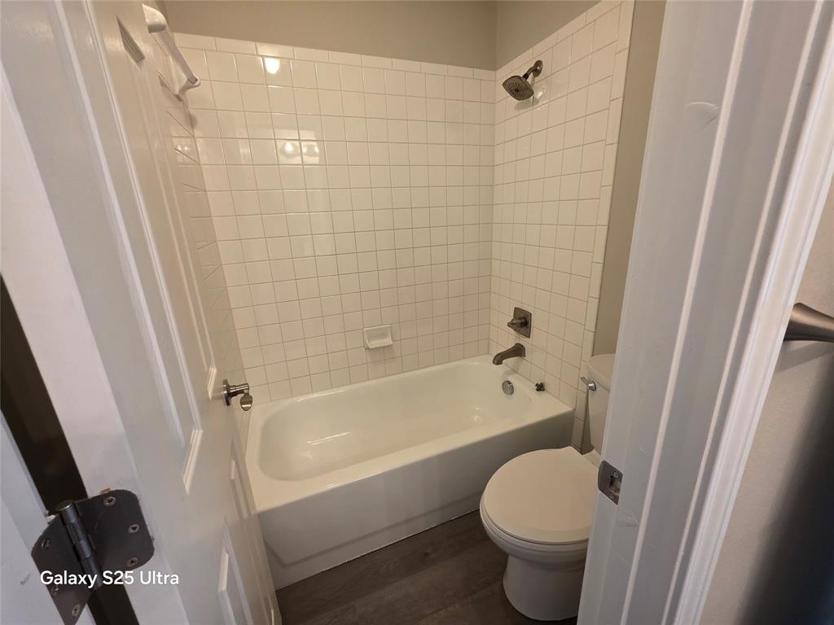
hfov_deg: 106.2
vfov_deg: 89.9
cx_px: 417
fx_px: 313
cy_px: 312
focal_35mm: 13
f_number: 1.9
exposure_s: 1/60
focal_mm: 2.2
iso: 200
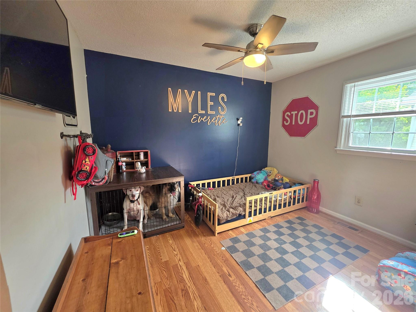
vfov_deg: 89.9
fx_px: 156
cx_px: 208
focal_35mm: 13
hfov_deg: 106.2
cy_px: 156
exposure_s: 1/120
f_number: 1.9
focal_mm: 2.2
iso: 160
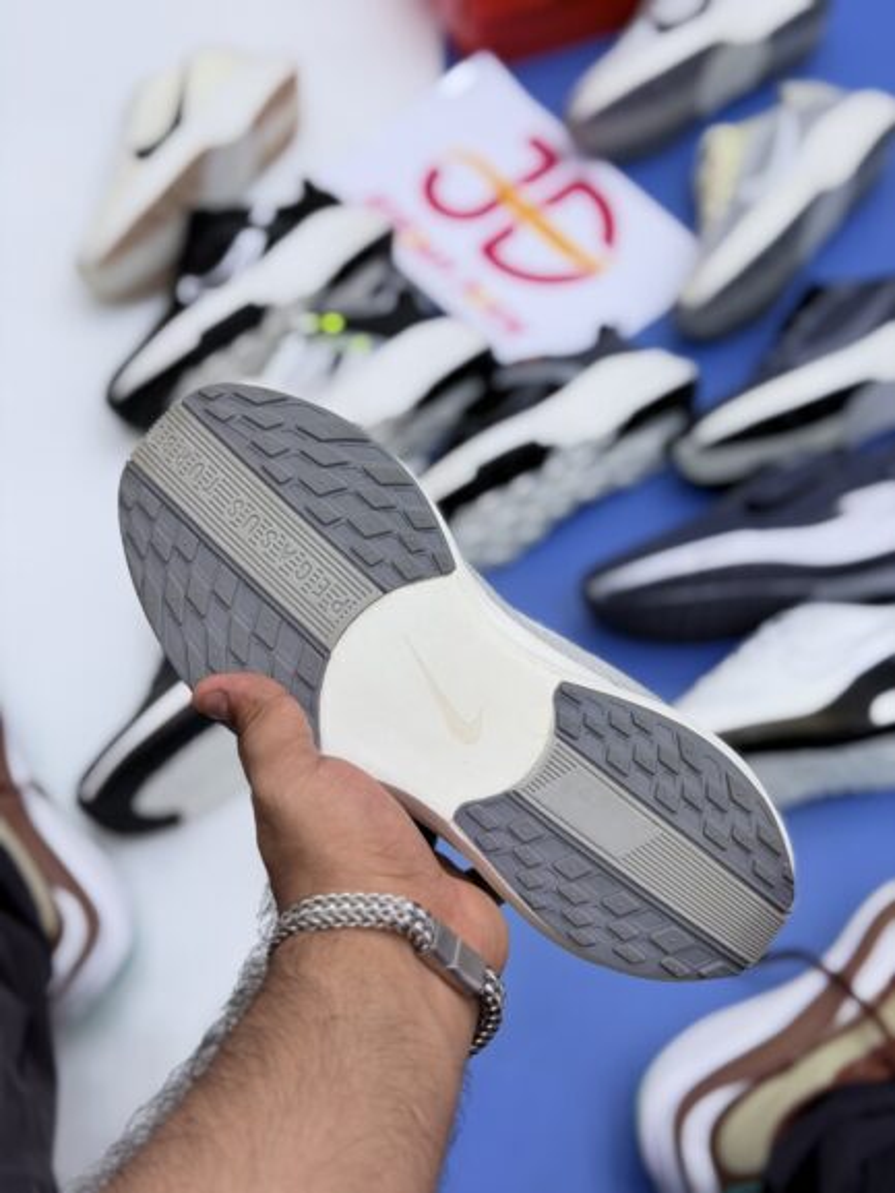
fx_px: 1654
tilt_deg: -58.9
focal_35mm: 48
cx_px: 448
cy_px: 596
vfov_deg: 39.6
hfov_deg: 30.3
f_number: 1.78
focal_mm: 6.76
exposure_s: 1/402
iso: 64
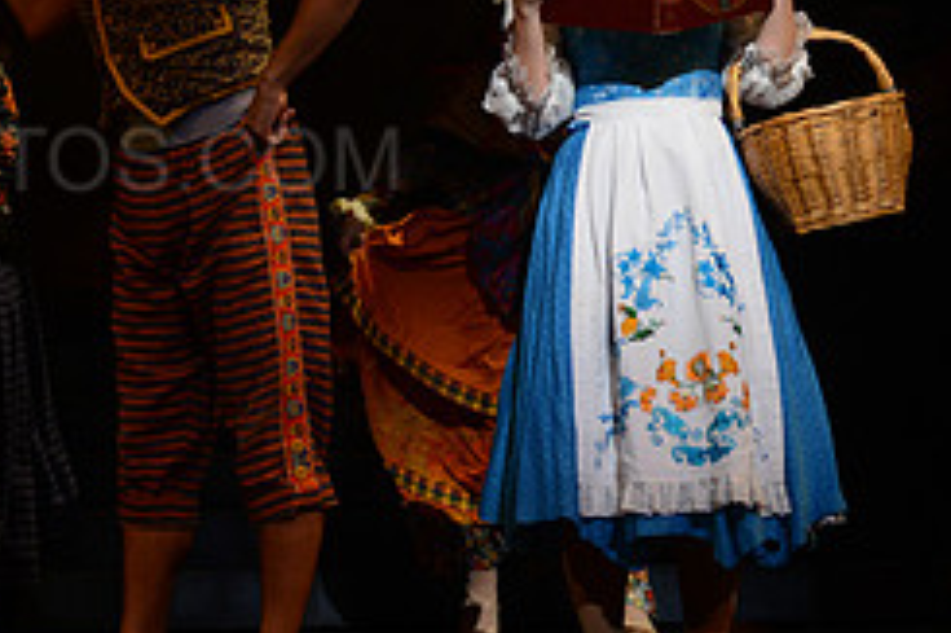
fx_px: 4382
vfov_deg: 8.2
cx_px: -116
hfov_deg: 12.2
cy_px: 91
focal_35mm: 166
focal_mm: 70
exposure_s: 1/400
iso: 1600
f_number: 2.8
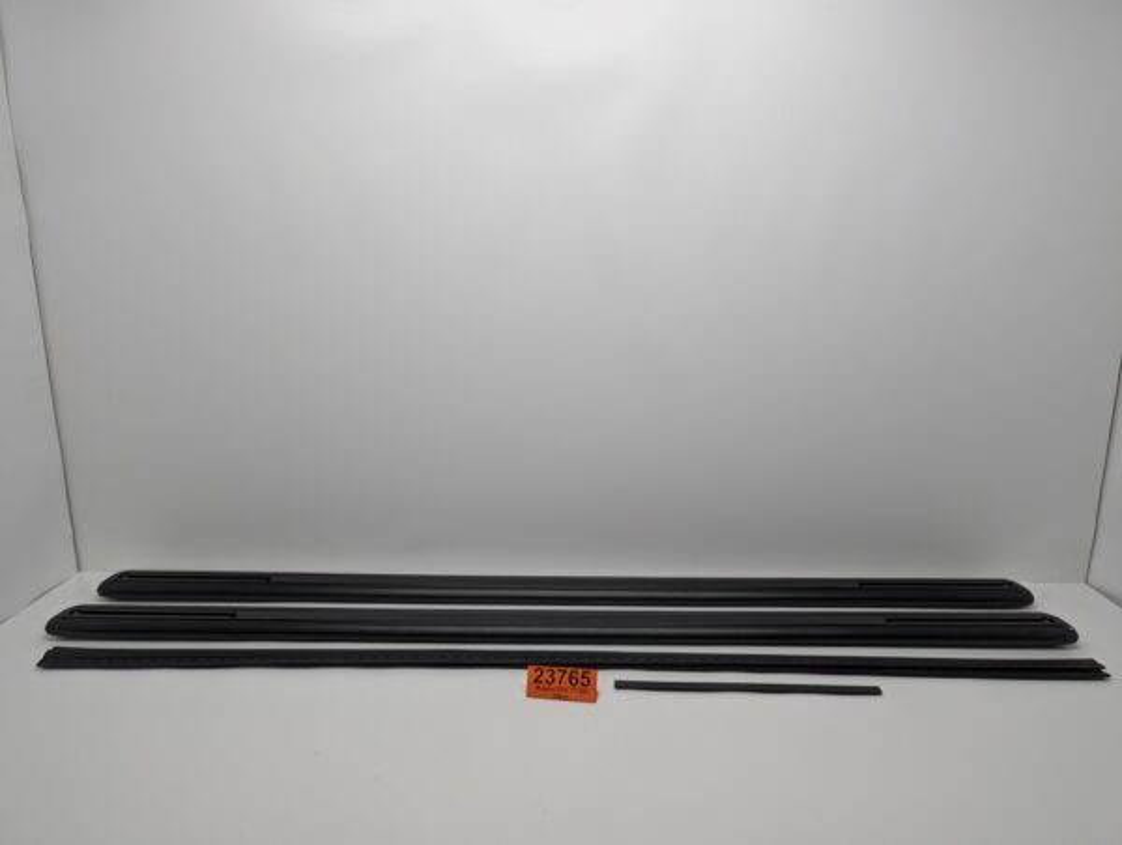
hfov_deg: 71.5
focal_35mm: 24
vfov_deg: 57.0
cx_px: 561
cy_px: 422
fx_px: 779
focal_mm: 6.81
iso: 45
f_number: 1.85
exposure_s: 1/105
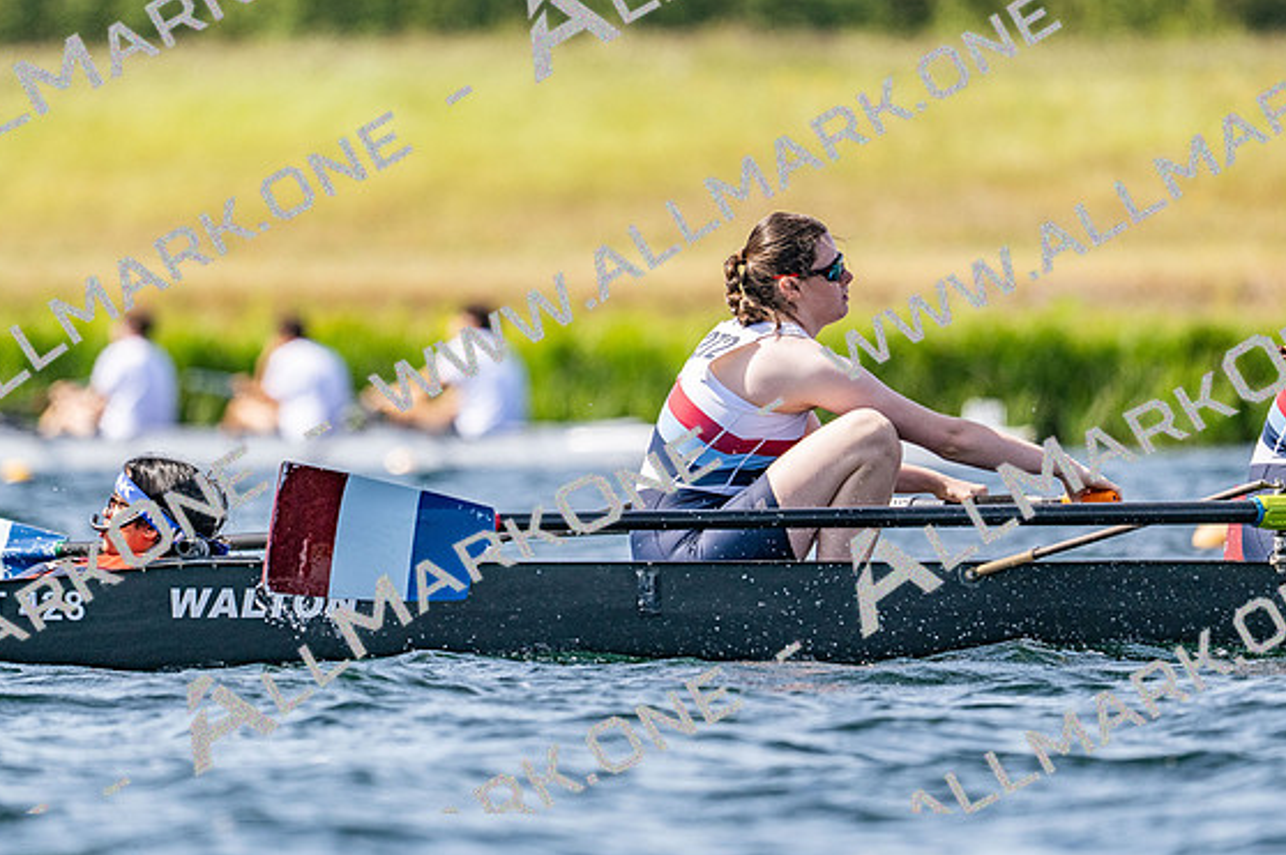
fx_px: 22271
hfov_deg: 3.3
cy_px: 419
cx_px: 652
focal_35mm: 624
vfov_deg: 2.2
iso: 280
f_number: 4.5
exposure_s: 1/2500
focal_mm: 400
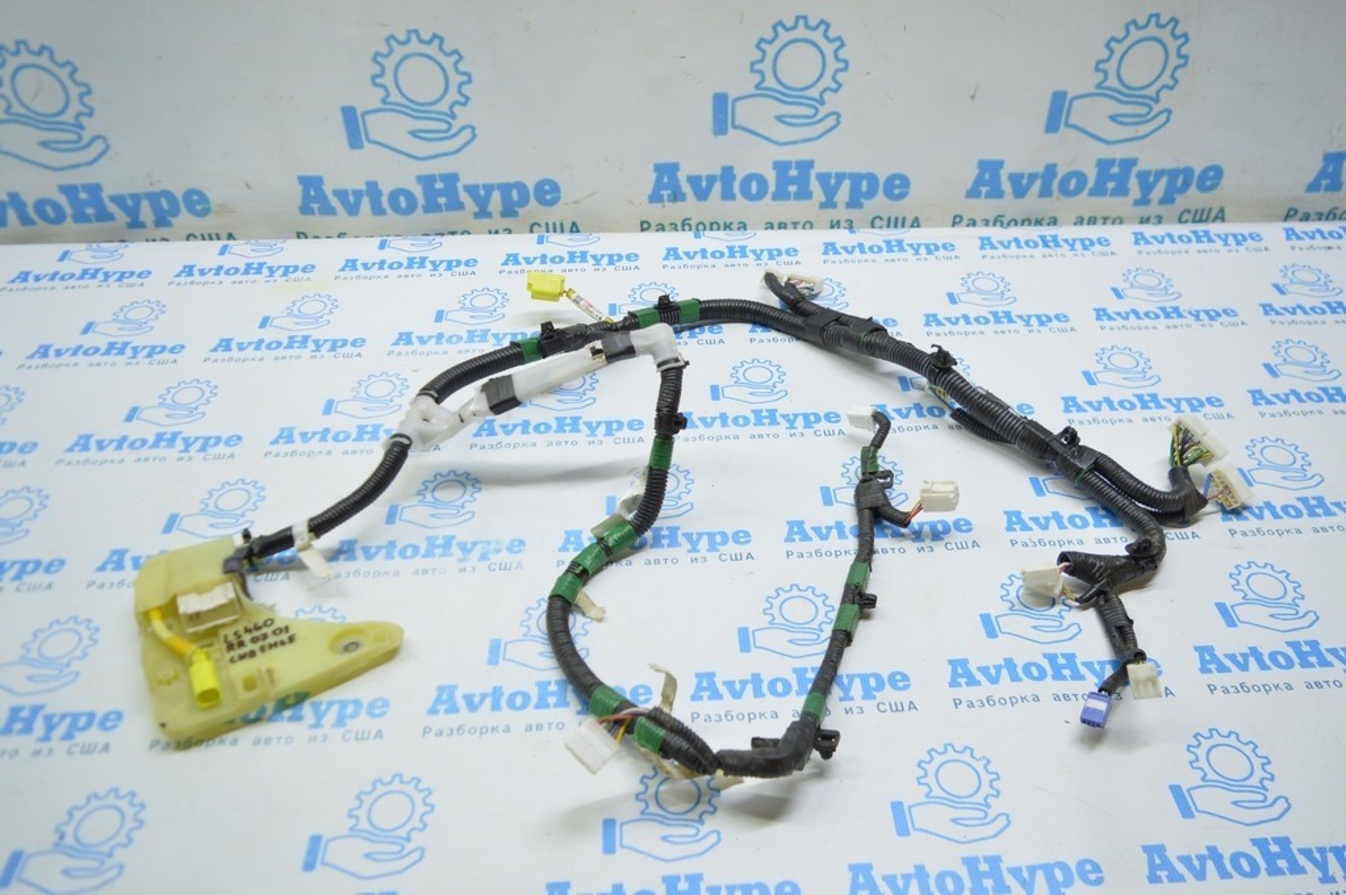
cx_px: 673
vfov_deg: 47.9
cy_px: 448
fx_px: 1009
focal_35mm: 27
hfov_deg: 67.4
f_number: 3.5
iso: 400
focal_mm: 18
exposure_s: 1/60
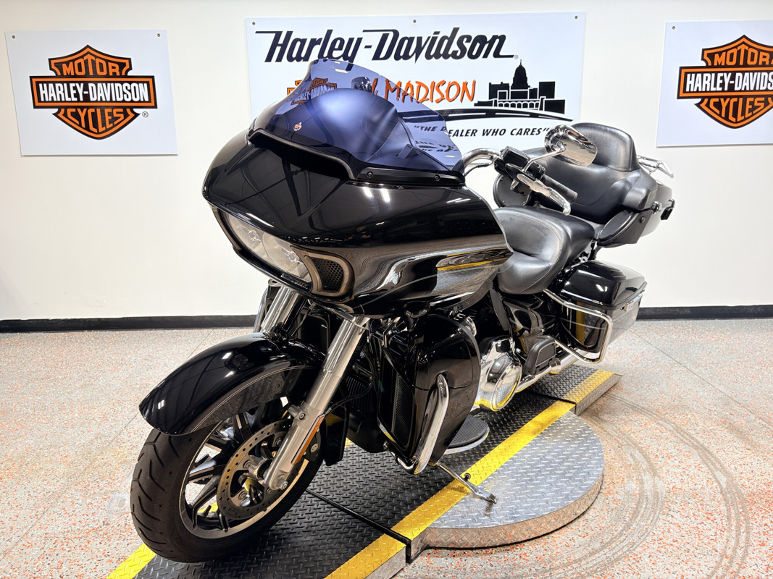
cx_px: 386
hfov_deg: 67.3
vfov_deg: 53.1
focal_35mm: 26
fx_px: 581
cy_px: 290
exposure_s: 1/120
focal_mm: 5.96
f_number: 1.6
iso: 64
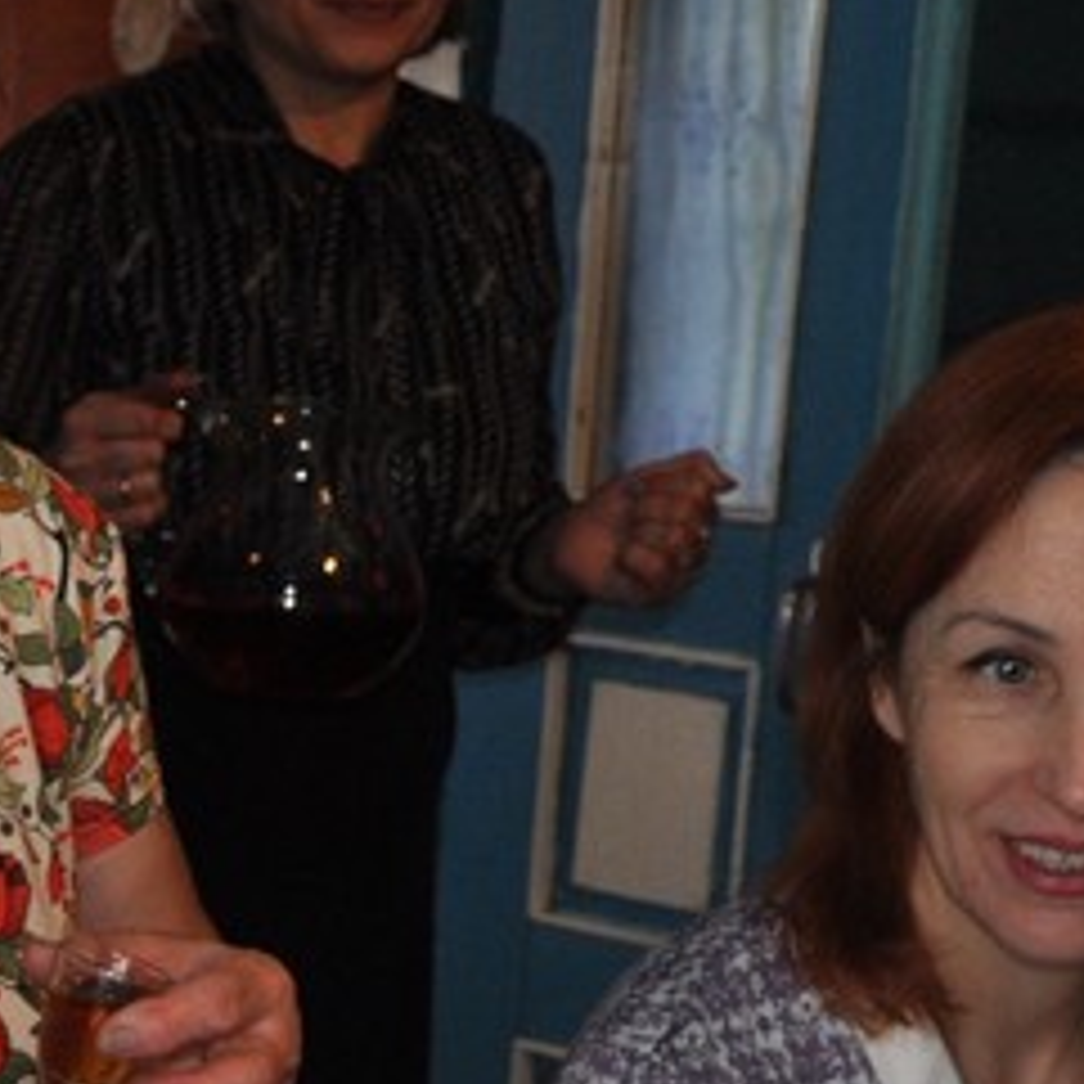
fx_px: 3924
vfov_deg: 15.2
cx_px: -387
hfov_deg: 14.9
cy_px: 1255
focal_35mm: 111
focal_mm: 21
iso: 640
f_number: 3.8
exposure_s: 1/125
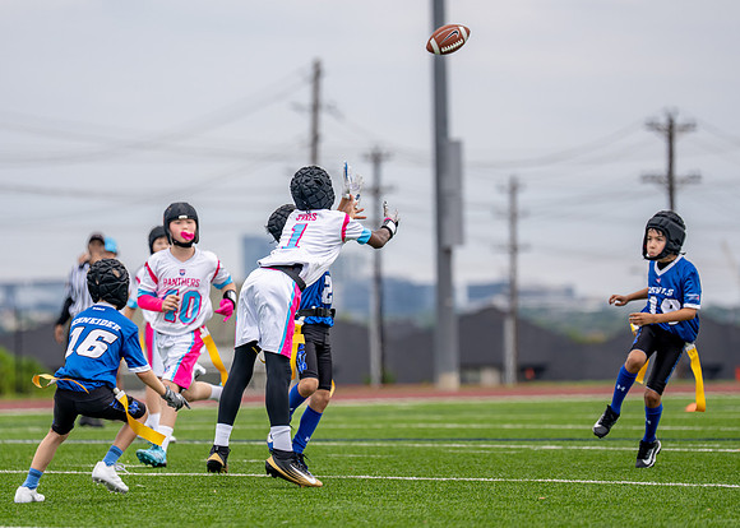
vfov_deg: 6.6
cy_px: 268
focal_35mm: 218
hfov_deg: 9.2
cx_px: 335
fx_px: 4582
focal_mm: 159
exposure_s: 1/2000
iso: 125
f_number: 2.8
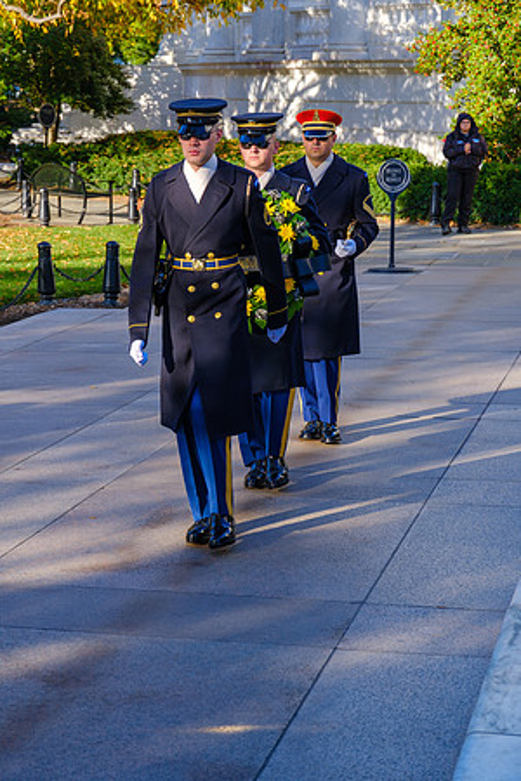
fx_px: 1802
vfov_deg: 24.5
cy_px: 390
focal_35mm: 83
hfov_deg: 16.5
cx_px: 260
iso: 160
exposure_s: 1/400
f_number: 4.5
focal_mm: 55.1
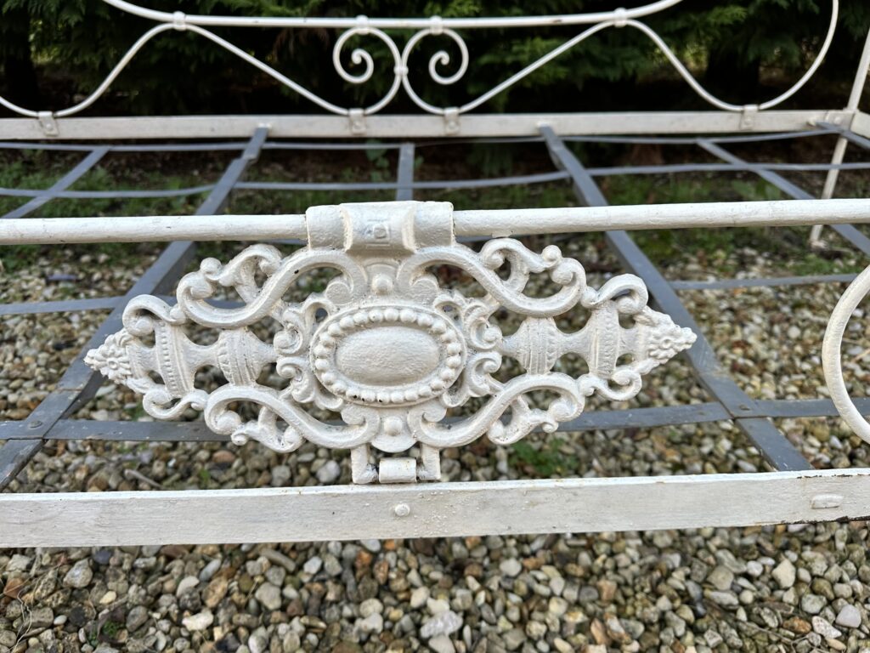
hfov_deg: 71.6
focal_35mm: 24
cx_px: 435
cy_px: 326
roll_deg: -3.6
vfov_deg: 56.8
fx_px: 603
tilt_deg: -29.8
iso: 64
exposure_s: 1/192
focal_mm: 6.86
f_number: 1.78
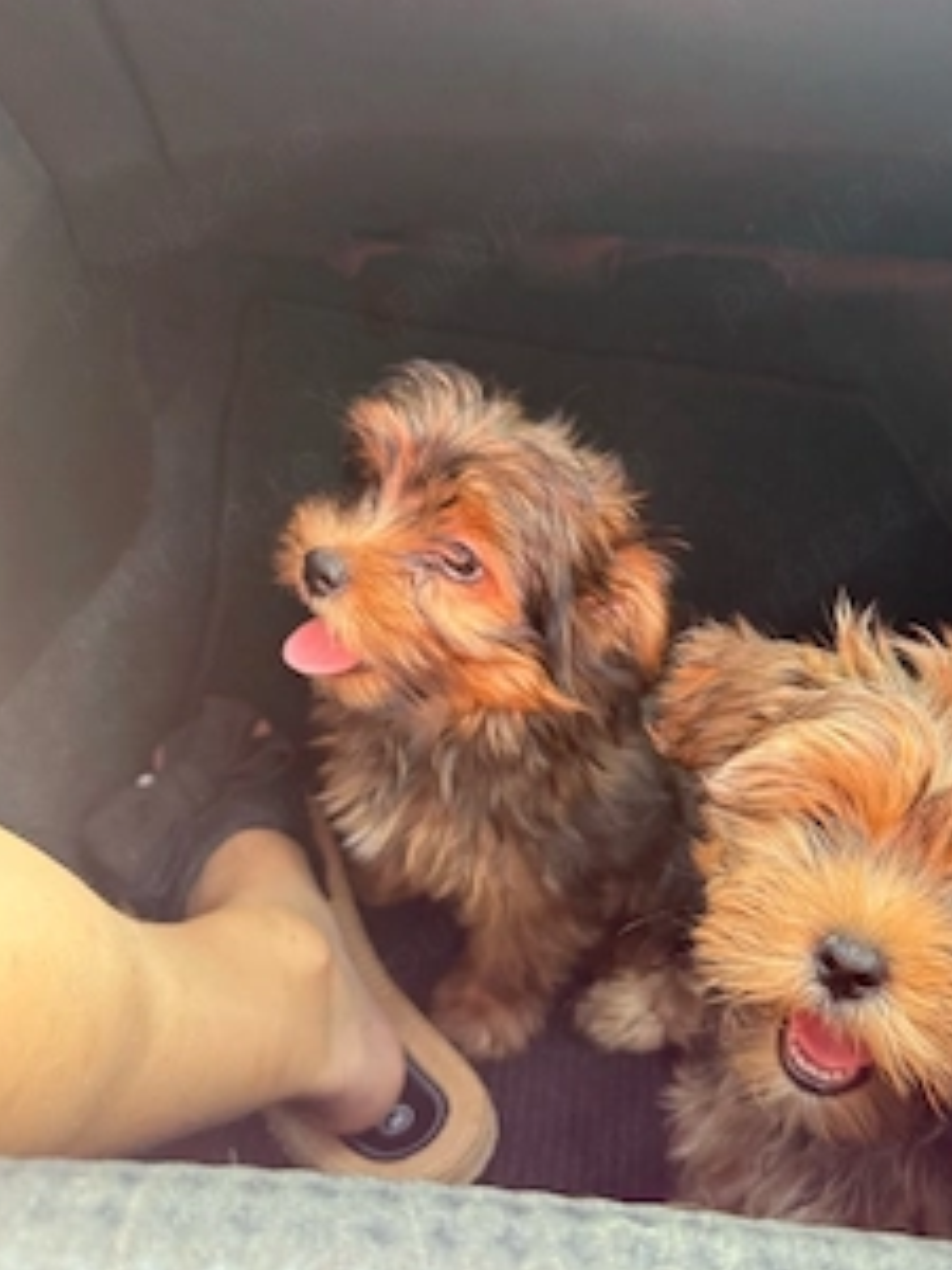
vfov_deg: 56.8
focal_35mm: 32
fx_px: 1173
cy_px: 601
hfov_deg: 43.8
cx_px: 601
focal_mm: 6.76
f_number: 1.78
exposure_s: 1/121
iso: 200
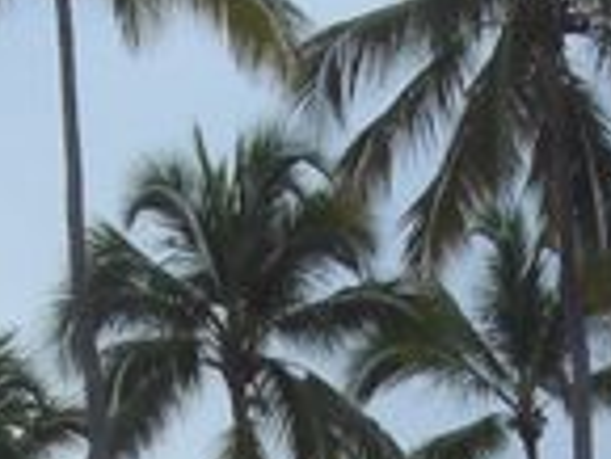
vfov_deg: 5.5
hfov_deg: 7.4
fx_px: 4734
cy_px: 787
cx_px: 464
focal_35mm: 268
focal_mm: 6.2
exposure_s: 1/640
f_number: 2.7
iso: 64
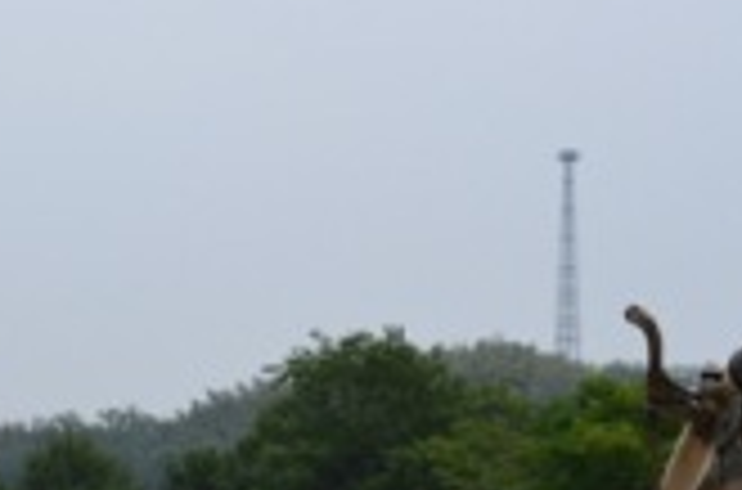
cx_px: 216
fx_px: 2179
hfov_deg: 19.2
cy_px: 596
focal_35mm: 106
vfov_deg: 12.5
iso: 1000
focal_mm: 26
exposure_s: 1/500
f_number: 11
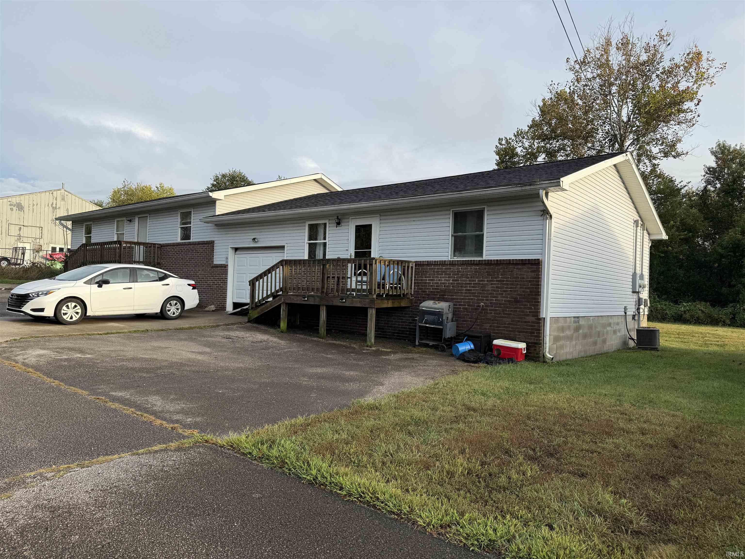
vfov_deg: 56.8
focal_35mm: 24
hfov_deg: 71.6
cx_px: 372
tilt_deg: +0.0
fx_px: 517
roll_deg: -2.3
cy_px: 280
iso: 80
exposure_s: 1/1410
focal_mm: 6.76
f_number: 1.78
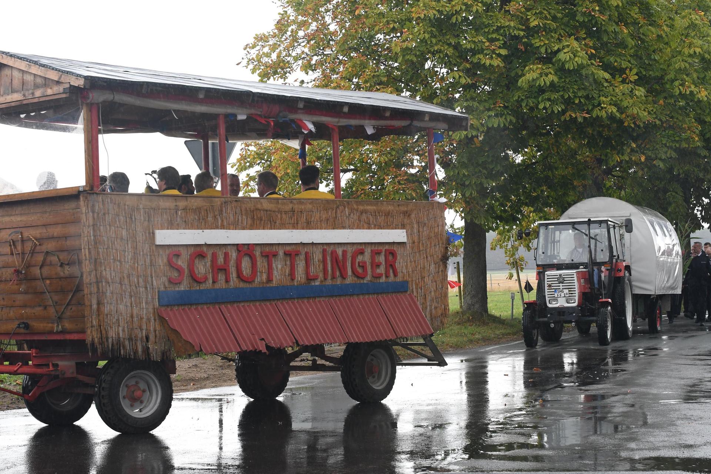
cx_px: 356
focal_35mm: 75
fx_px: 1481
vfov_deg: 18.2
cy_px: 237
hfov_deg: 27.0
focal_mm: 50
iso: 800
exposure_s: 1/200
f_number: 7.1
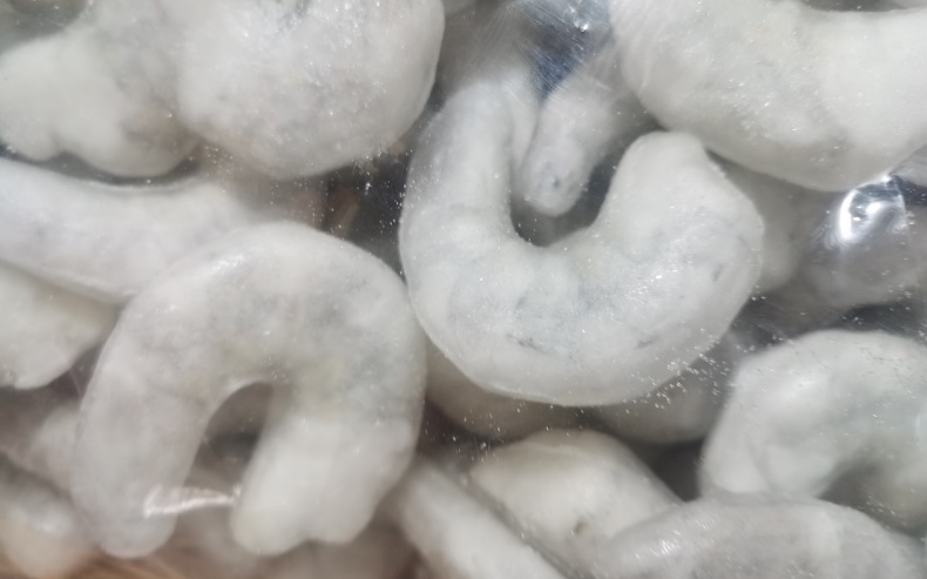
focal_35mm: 29
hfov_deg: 64.7
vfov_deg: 43.1
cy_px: 310
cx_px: 460
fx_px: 732
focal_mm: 5.58
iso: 250
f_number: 1.8
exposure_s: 1/33.3
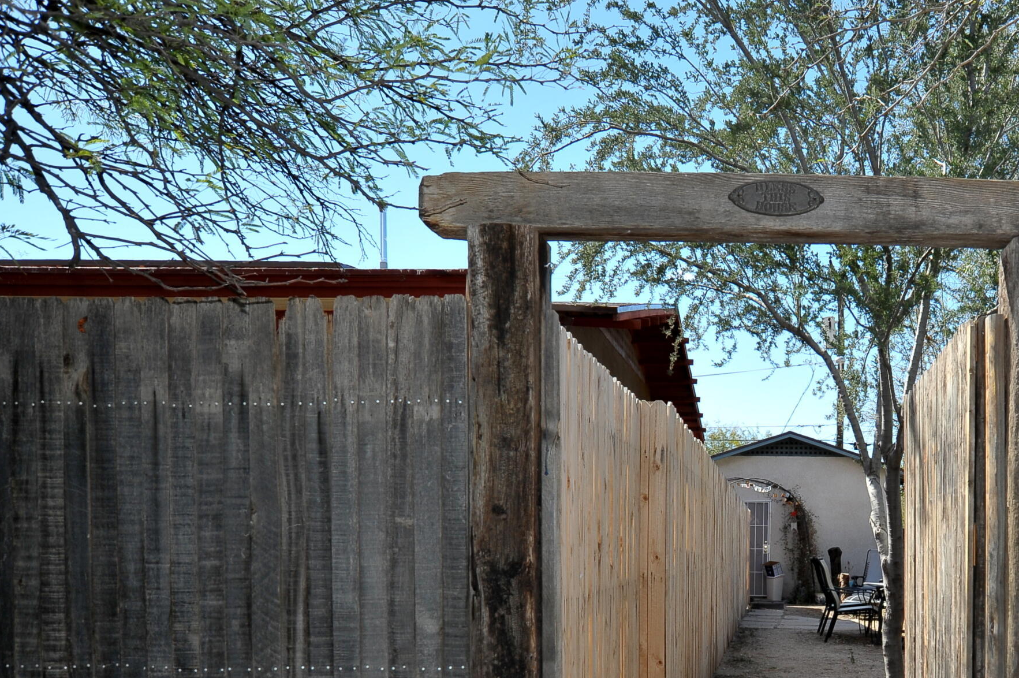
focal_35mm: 34
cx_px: 813
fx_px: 962
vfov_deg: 37.1
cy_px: 570
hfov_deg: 52.3
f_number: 9
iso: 320
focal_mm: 20
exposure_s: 1/320
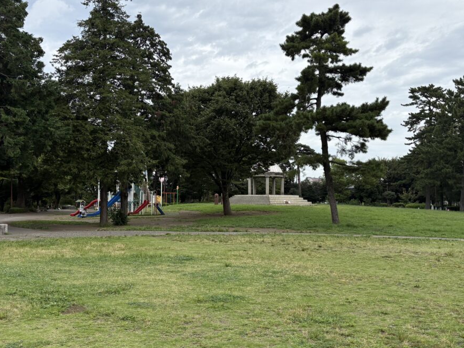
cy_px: 168
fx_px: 509
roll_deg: -0.2
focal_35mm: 38
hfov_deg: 49.0
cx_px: 226
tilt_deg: +2.4
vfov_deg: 37.7
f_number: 1.6
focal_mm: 5.96
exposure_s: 1/3448
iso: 50
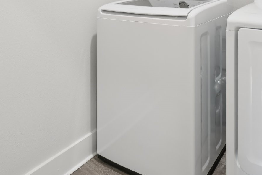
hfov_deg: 50.8
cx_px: 178
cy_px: -22
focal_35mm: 37
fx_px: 269
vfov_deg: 31.5
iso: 400
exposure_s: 1/10
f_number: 8
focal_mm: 16
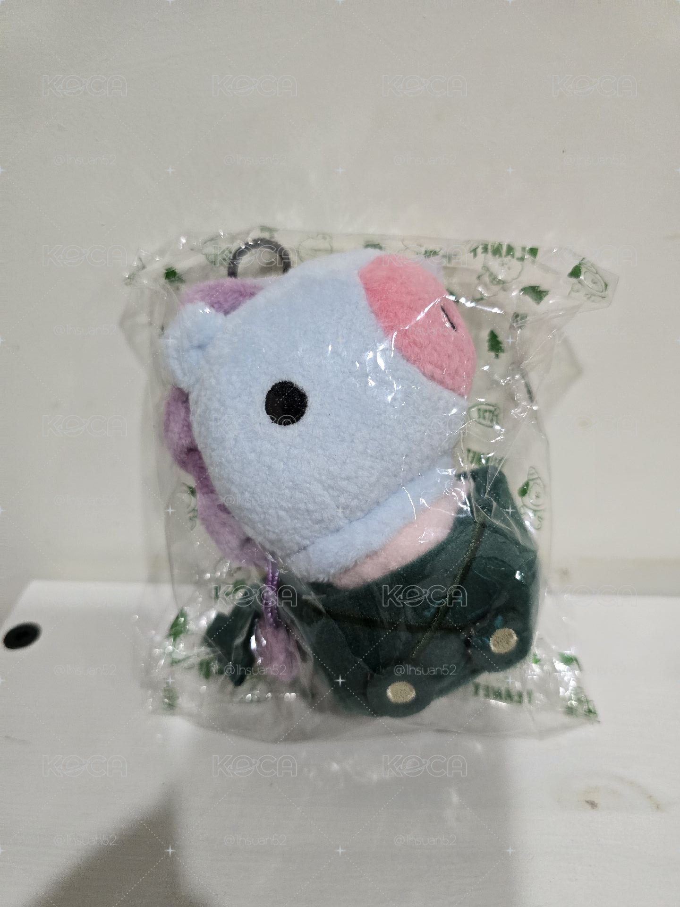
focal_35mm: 23
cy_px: 454
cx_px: 340
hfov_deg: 58.9
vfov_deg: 73.9
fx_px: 602
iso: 640
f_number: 1.7
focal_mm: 6.3
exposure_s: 1/120
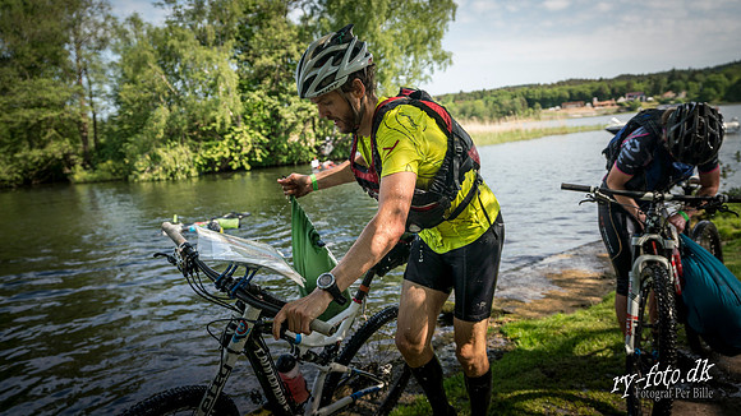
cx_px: 370
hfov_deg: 65.5
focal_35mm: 29
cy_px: 203
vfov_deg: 39.7
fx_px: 576
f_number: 4
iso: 400
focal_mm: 28
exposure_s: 1/1600
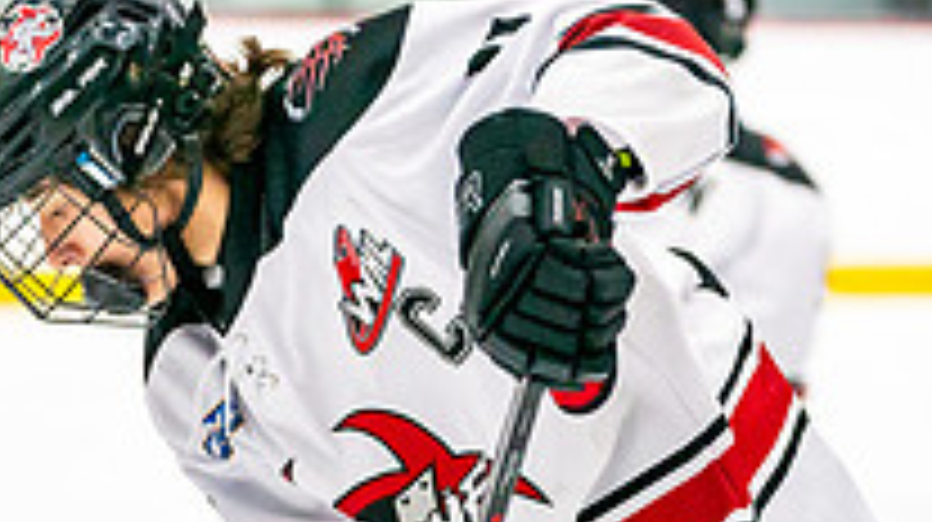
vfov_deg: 3.4
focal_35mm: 358
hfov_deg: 6.0
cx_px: 306
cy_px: 812
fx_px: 8839
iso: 3200
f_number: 2.8
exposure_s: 1/1250
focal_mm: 122
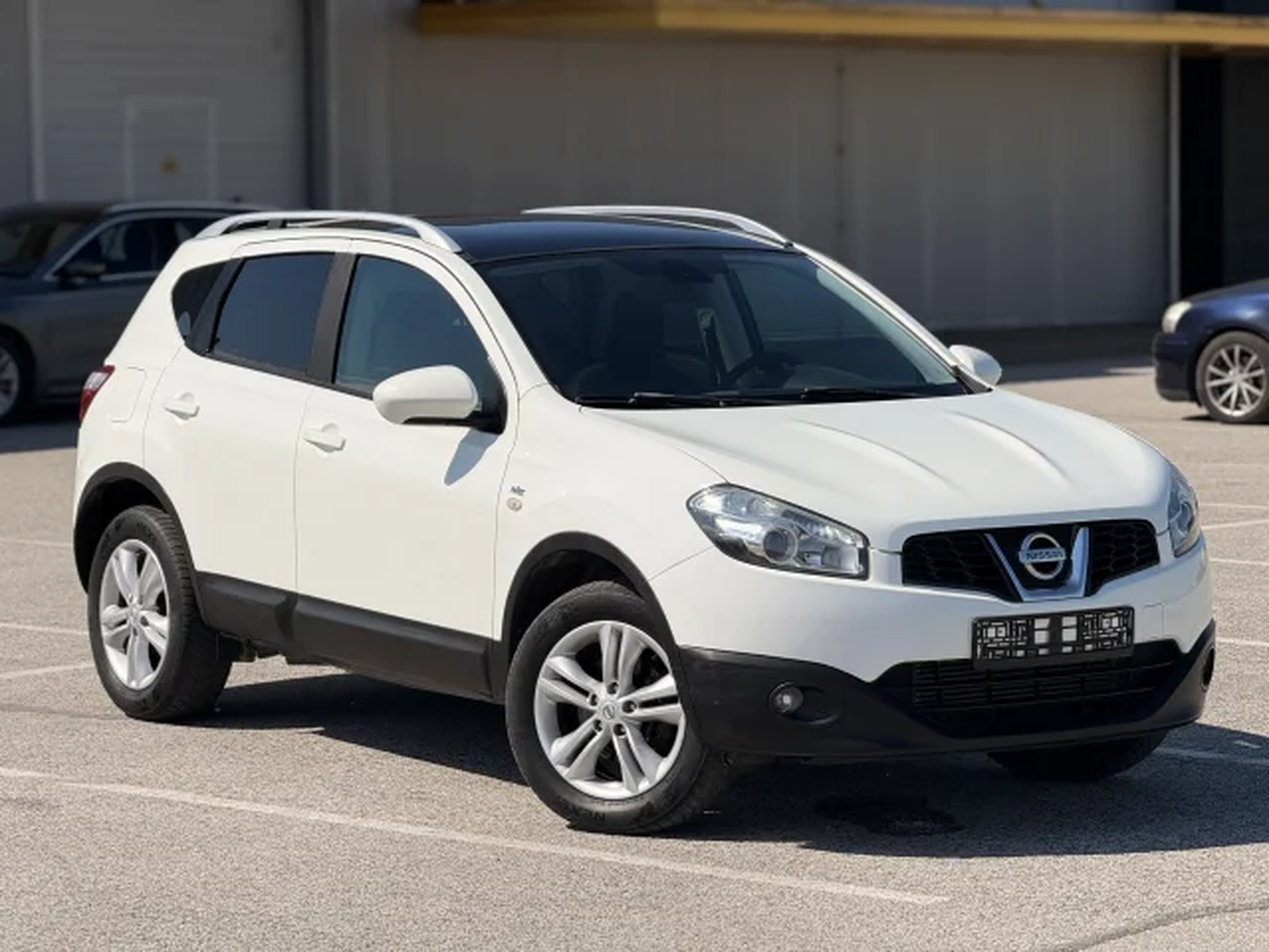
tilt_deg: -3.2
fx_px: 4399
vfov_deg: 12.3
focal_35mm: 120
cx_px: 634
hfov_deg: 16.4
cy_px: 476
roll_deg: +0.7
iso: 64
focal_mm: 15.66
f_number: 2.8
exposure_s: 1/2933
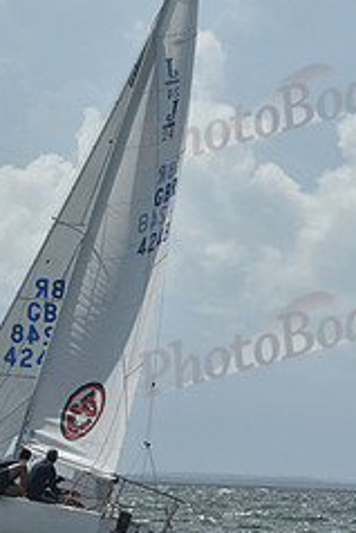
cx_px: 24
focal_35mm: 451
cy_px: 27
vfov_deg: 4.6
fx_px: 6680
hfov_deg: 3.1
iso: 250
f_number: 10
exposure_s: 1/1600
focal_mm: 185
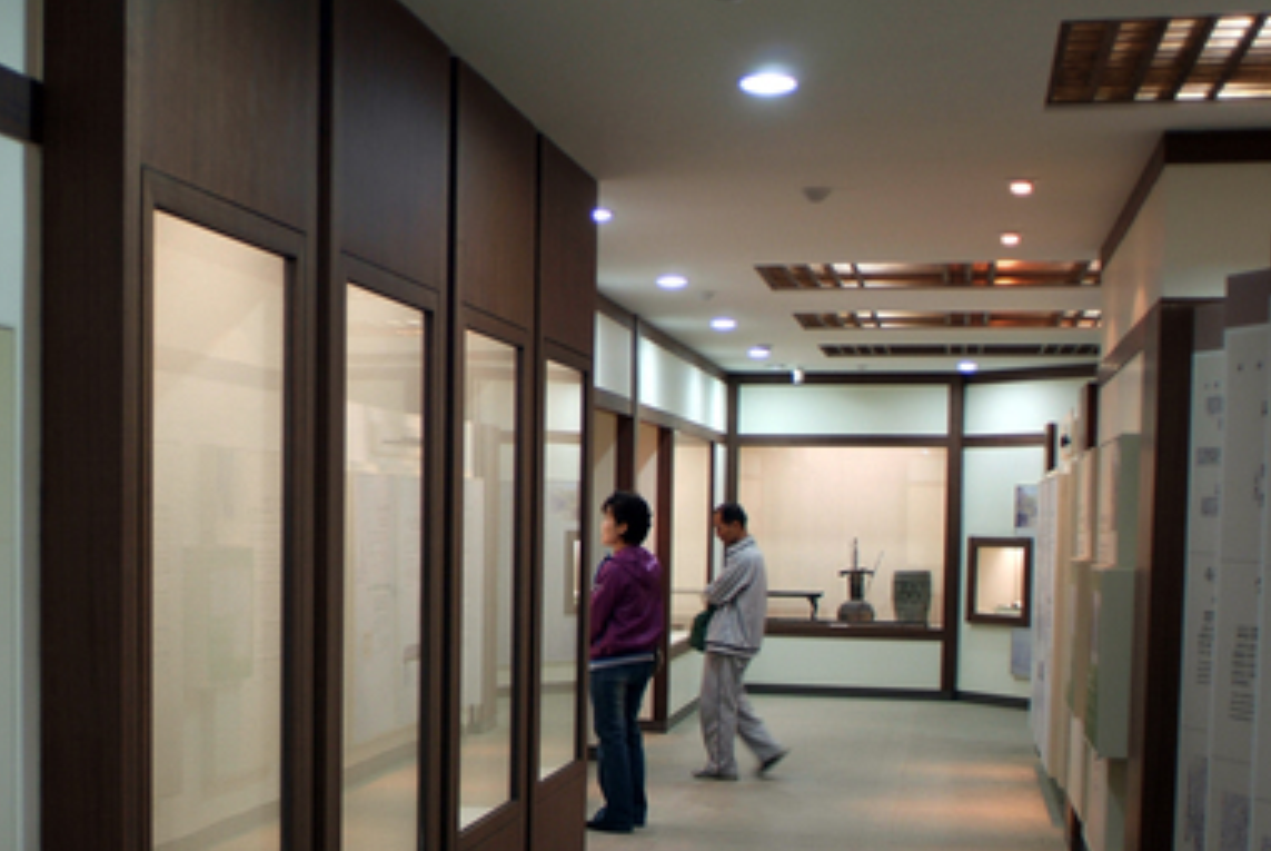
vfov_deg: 24.3
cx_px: 325
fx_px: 1944
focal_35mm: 55
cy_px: 667
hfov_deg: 35.4
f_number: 2.8
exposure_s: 1/15
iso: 200
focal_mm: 20
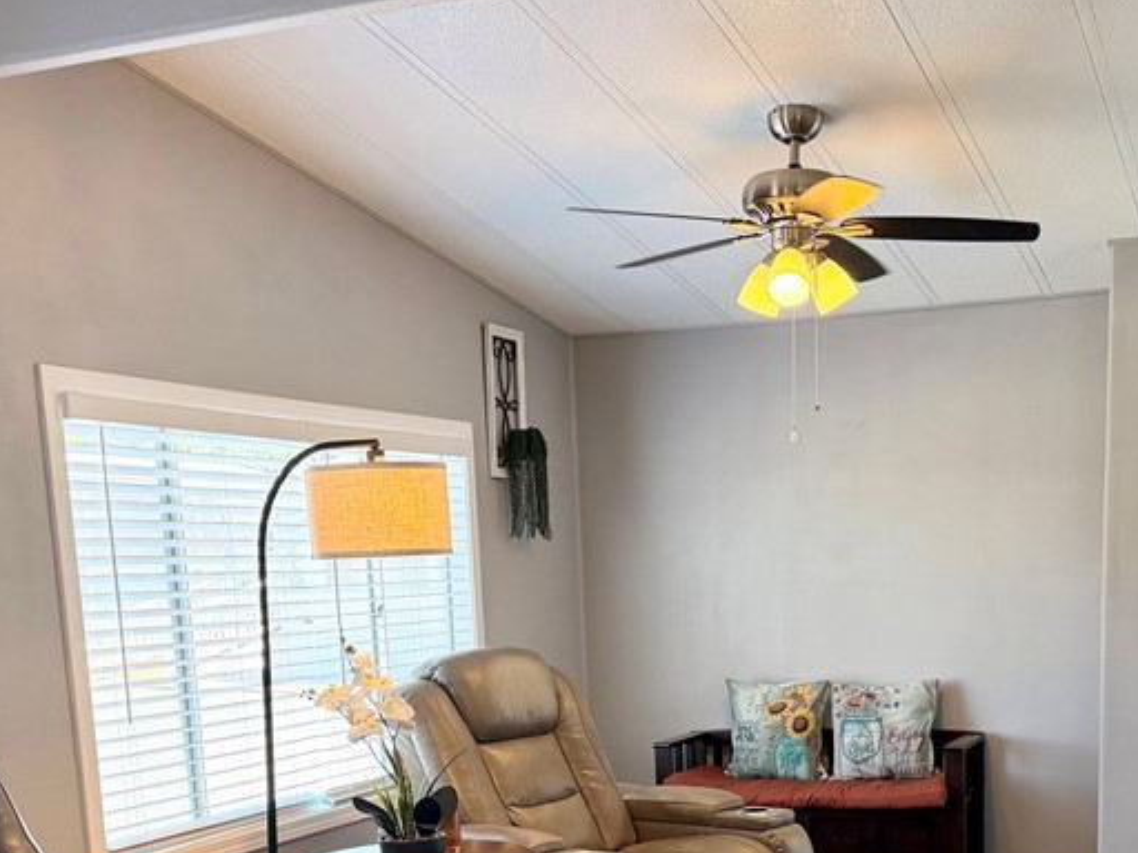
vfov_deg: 28.8
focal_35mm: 48
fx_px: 1578
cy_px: 809
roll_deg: +1.5
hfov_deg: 39.4
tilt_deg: -9.7
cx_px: 722
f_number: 1.78
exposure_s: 1/225
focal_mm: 6.76
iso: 160
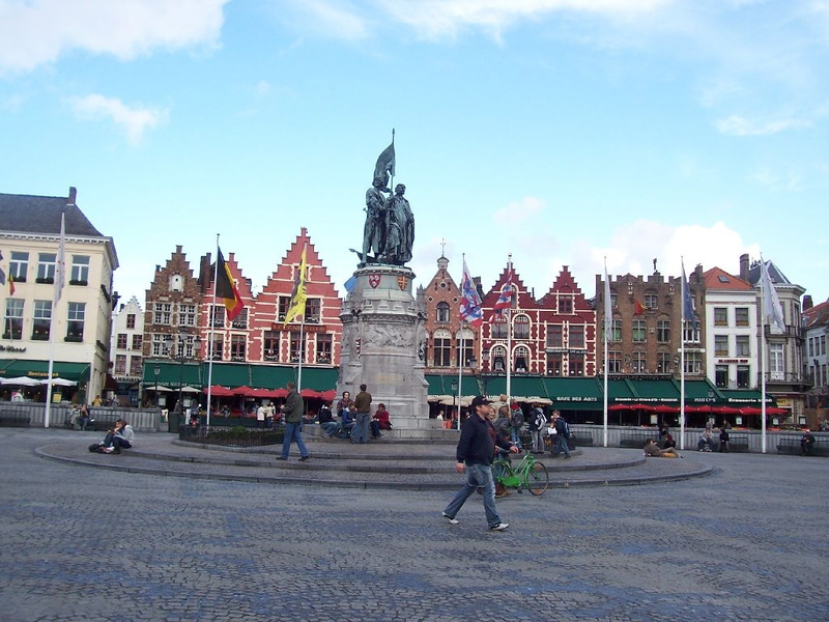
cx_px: 414
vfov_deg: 41.8
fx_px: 814
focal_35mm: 34
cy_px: 311
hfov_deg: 54.0
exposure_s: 1/180
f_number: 5.6
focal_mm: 5.6
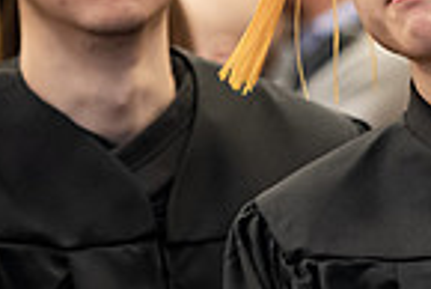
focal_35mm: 540
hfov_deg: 3.8
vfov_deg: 2.6
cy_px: 133
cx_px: 651
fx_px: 6471
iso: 2000
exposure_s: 1/200
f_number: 3.2
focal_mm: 135
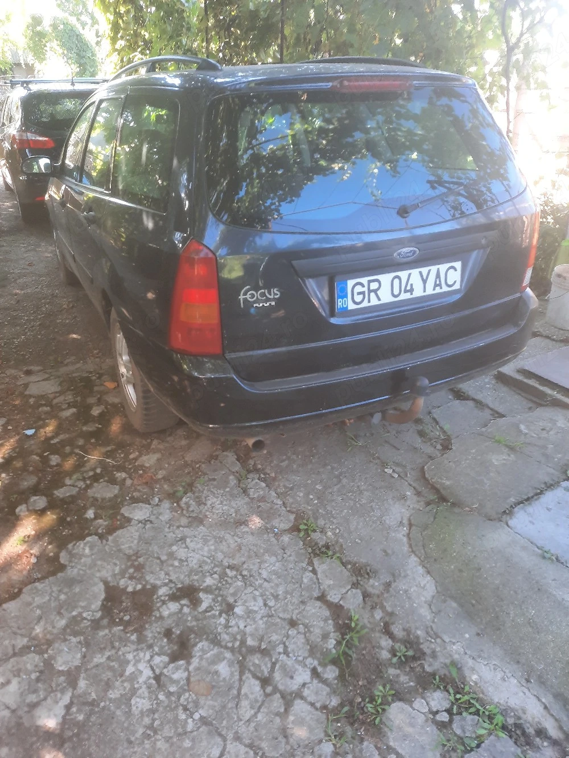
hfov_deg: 54.9
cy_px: 379
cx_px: 284
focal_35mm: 25
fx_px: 548
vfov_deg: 69.4
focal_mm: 4.6
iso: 80
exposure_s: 1/50
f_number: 2
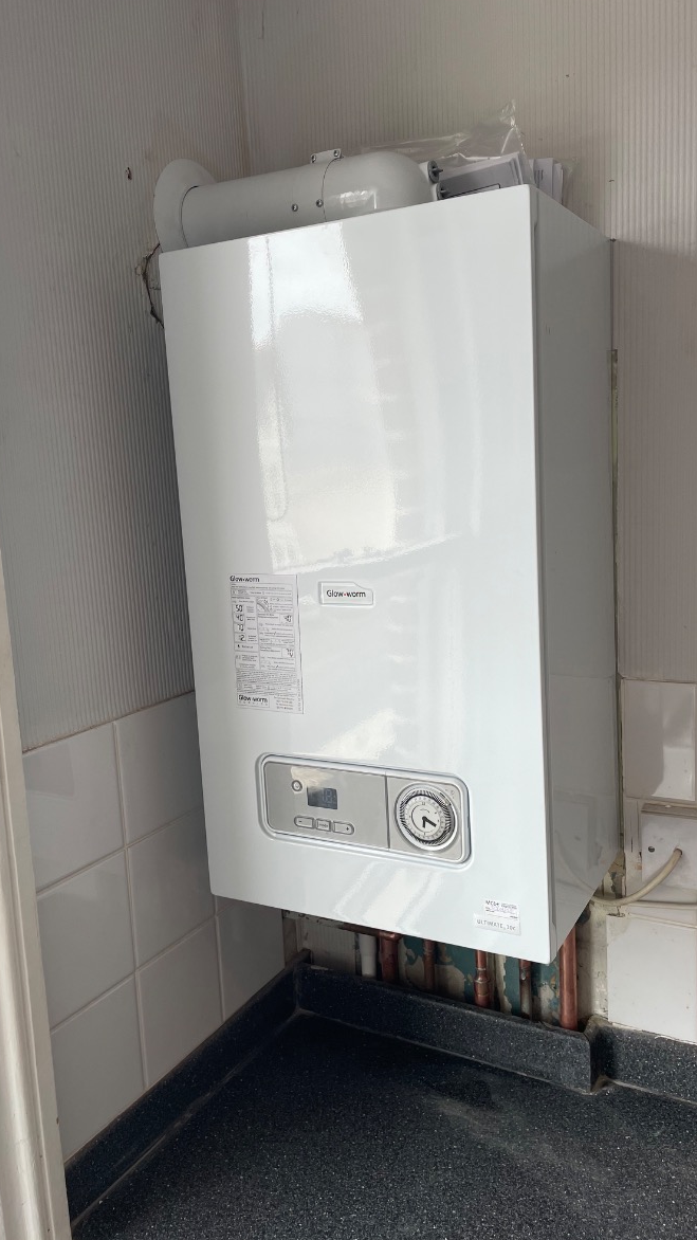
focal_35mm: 29
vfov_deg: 66.1
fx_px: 953
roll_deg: +3.9
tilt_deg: -7.8
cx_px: 346
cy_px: 615
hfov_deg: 40.2
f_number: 1.6
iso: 40
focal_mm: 4.2
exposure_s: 1/100
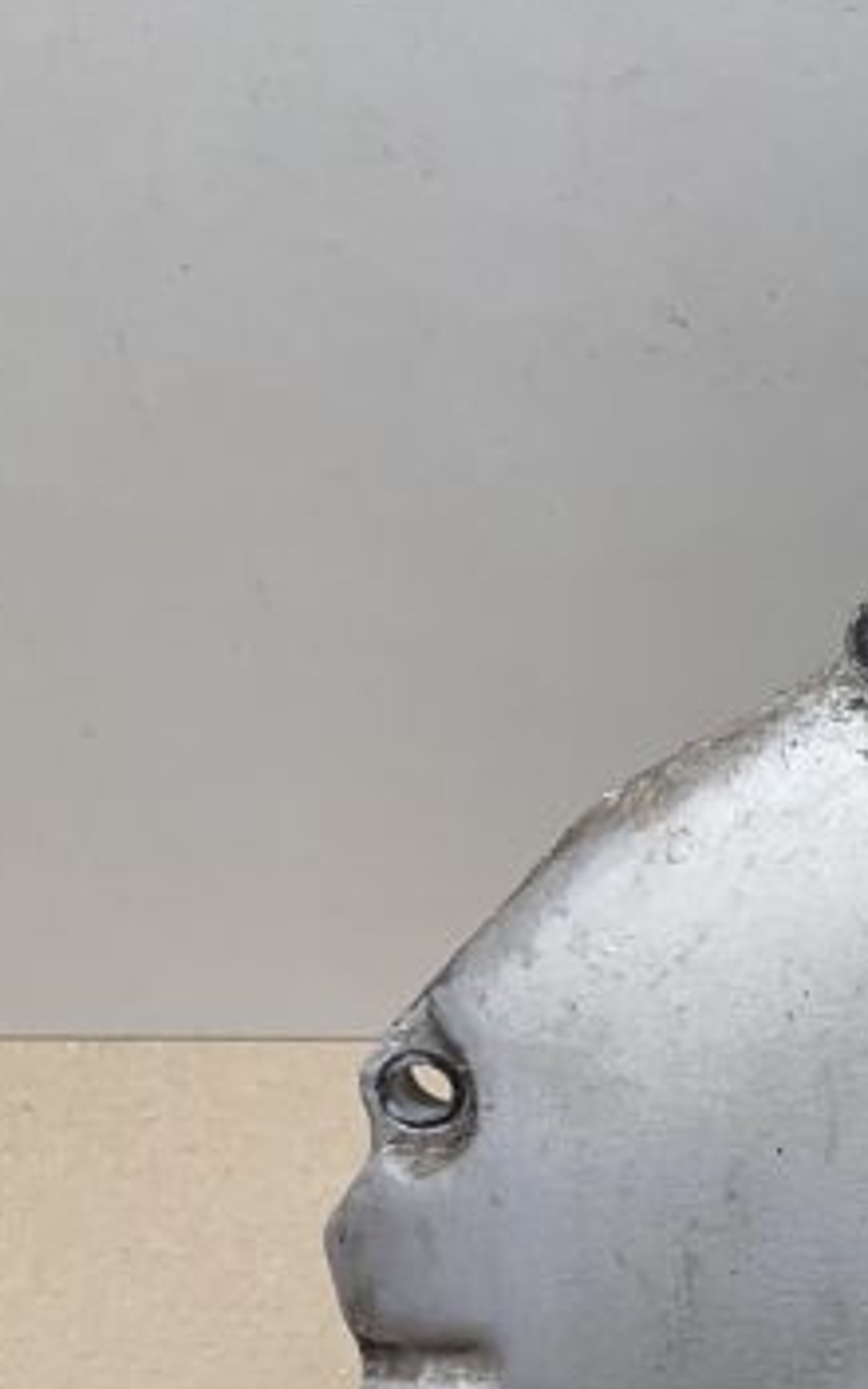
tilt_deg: -46.3
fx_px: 3558
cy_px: 998
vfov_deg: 21.9
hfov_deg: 11.1
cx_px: 2245
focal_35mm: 94
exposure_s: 1/100
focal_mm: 4.2
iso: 64
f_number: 1.6
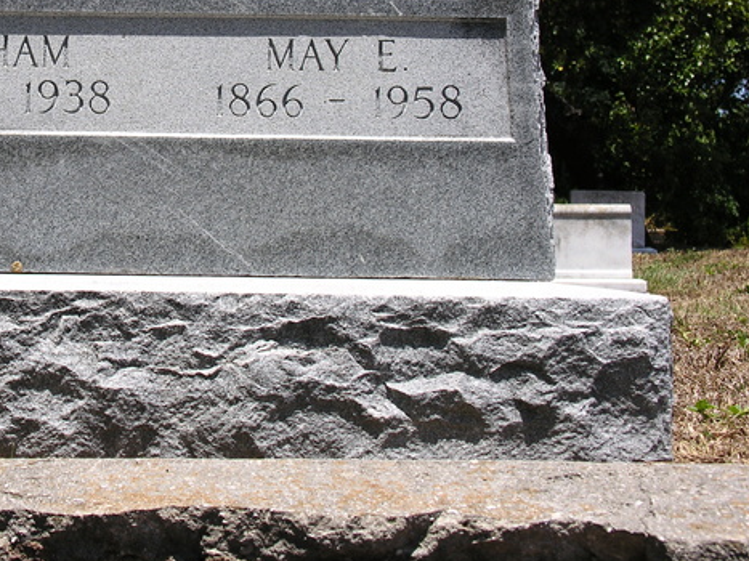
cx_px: 141
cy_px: 96
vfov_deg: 14.7
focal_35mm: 100
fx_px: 2163
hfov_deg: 19.4
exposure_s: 1/504
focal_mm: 15
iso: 50
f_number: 4
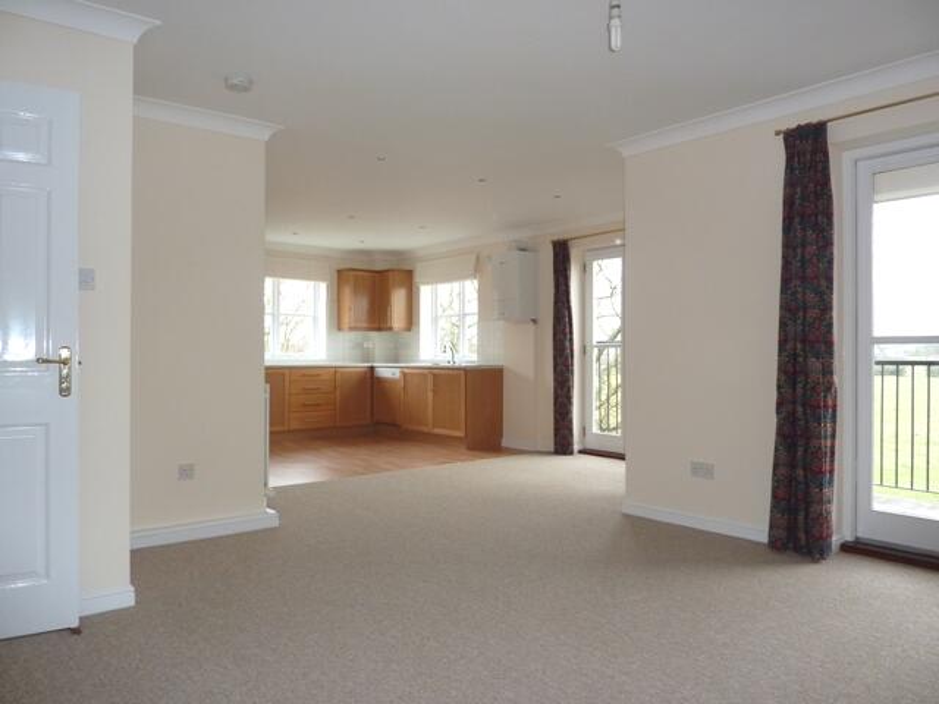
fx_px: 678
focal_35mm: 25
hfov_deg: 69.4
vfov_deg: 54.9
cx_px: 470
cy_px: 352
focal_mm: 4.1
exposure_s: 1/30
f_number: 3.3
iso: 160
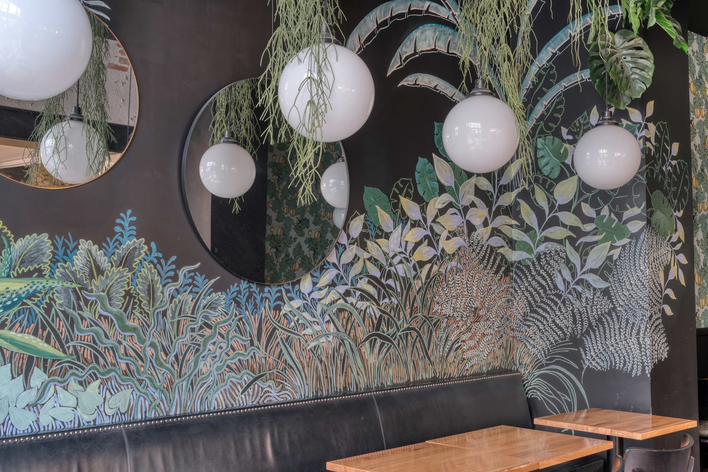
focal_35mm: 39
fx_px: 767
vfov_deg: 34.2
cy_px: 236
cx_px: 354
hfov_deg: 49.6
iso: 400
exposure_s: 2
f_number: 7.1
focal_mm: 25.7
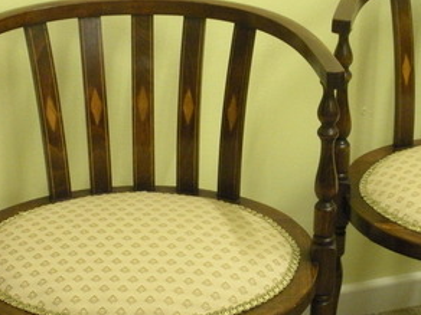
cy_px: 249
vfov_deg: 13.8
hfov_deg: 18.3
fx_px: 1301
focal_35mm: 107
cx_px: 300
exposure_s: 1/8
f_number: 4.4
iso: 403
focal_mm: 9.1
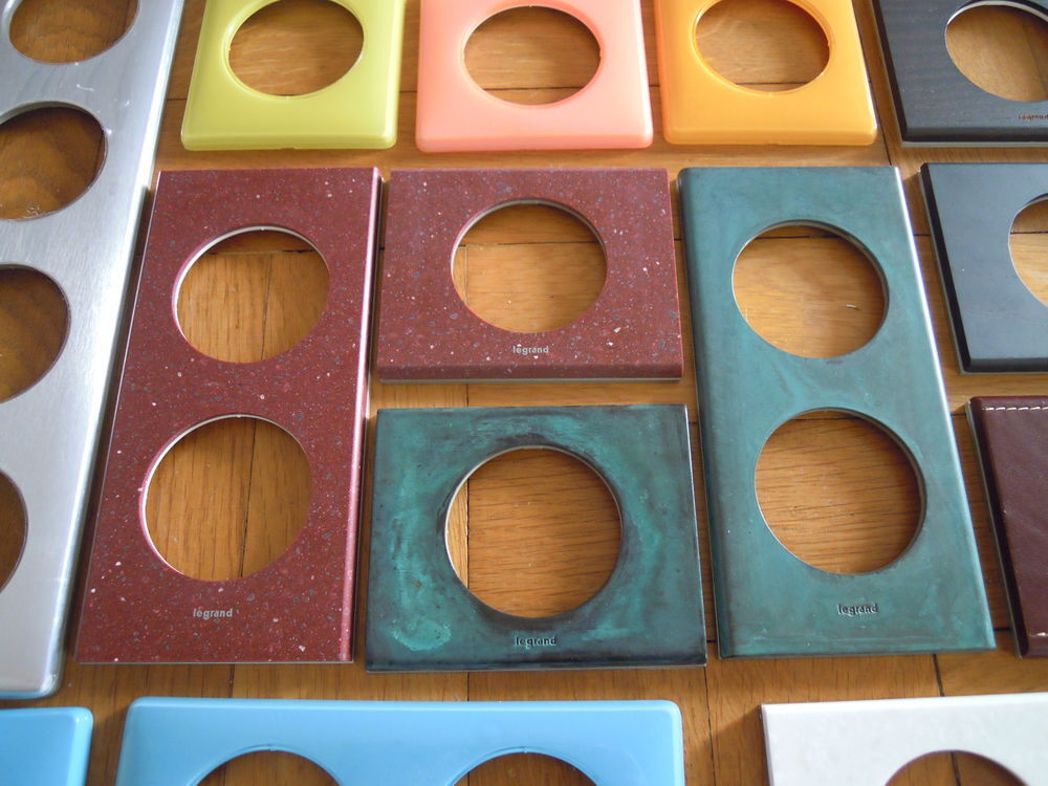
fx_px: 848
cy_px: 393
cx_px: 524
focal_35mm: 28
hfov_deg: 63.4
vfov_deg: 49.7
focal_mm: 5
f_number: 2.7
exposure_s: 1/30
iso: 320
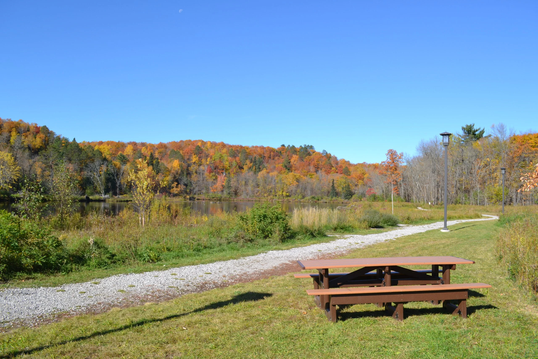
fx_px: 403
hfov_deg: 67.4
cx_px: 269
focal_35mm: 27
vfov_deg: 47.9
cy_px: 180
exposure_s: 1/250
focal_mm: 18
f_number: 8
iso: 100
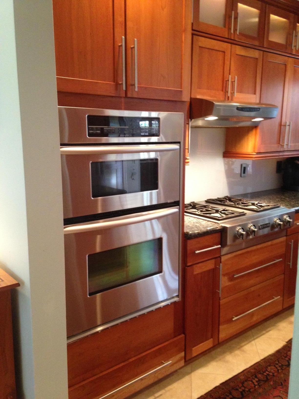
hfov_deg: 42.9
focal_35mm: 33
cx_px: 150
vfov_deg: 55.4
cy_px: 200
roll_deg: -1.4
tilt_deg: -13.6
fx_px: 380
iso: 320
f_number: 2.4
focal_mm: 4.12
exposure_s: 1/20
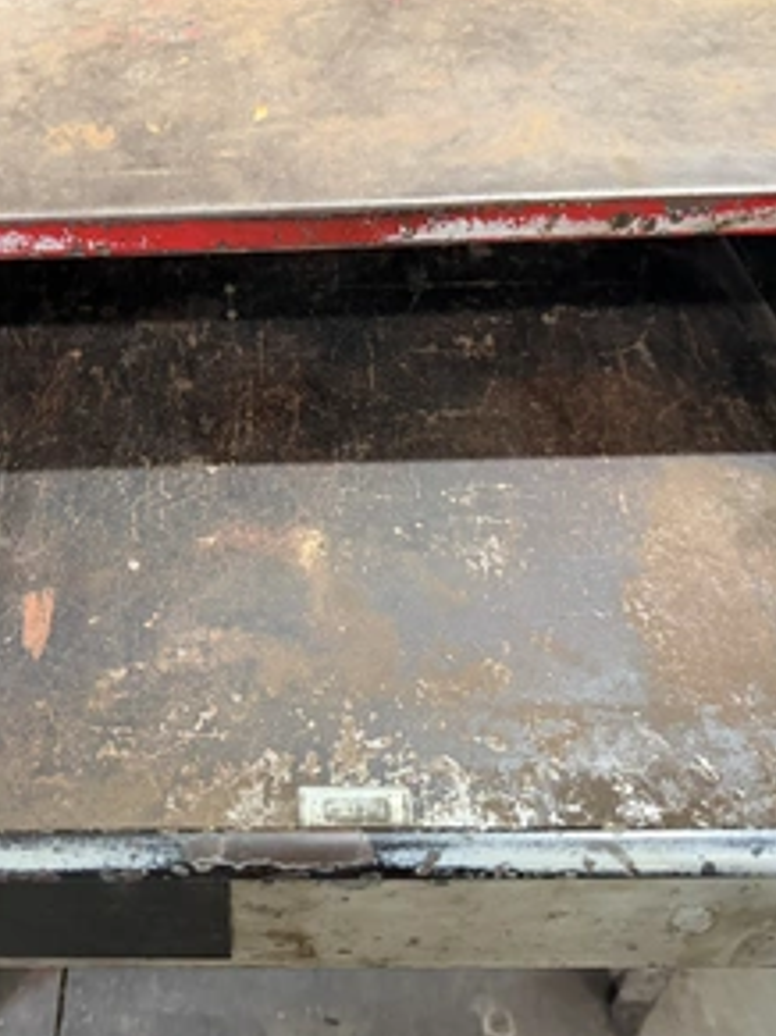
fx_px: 987
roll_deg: +1.4
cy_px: 513
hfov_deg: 42.2
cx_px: 238
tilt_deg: -41.5
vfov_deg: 55.4
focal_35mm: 33
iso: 640
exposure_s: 1/60
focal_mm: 6.76
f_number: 1.78
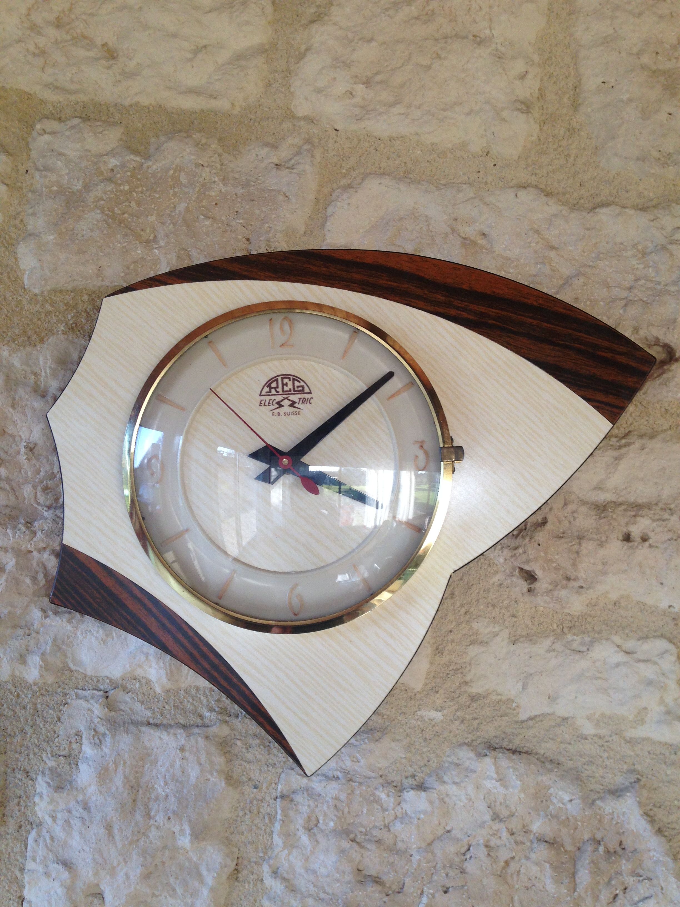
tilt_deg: +3.0
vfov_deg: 55.4
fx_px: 864
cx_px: 340
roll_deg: +0.5
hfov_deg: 42.9
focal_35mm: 33
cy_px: 454
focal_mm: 4.12
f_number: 2.4
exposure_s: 1/120
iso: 80
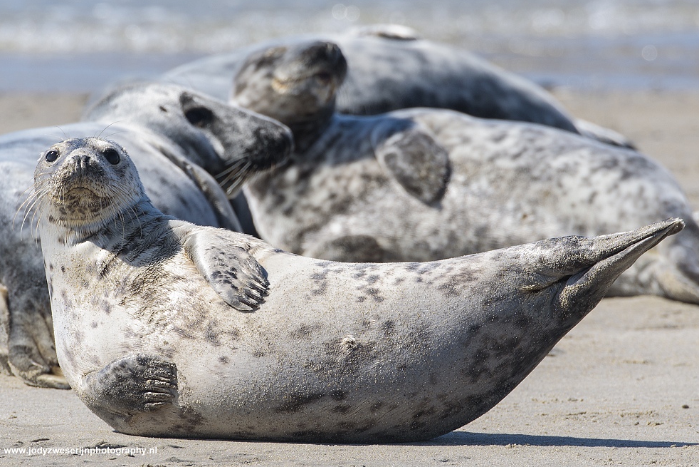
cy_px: 235
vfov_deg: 3.3
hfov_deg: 4.9
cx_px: 349
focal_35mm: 417
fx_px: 8097
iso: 100
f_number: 7.1
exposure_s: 1/320
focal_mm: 400
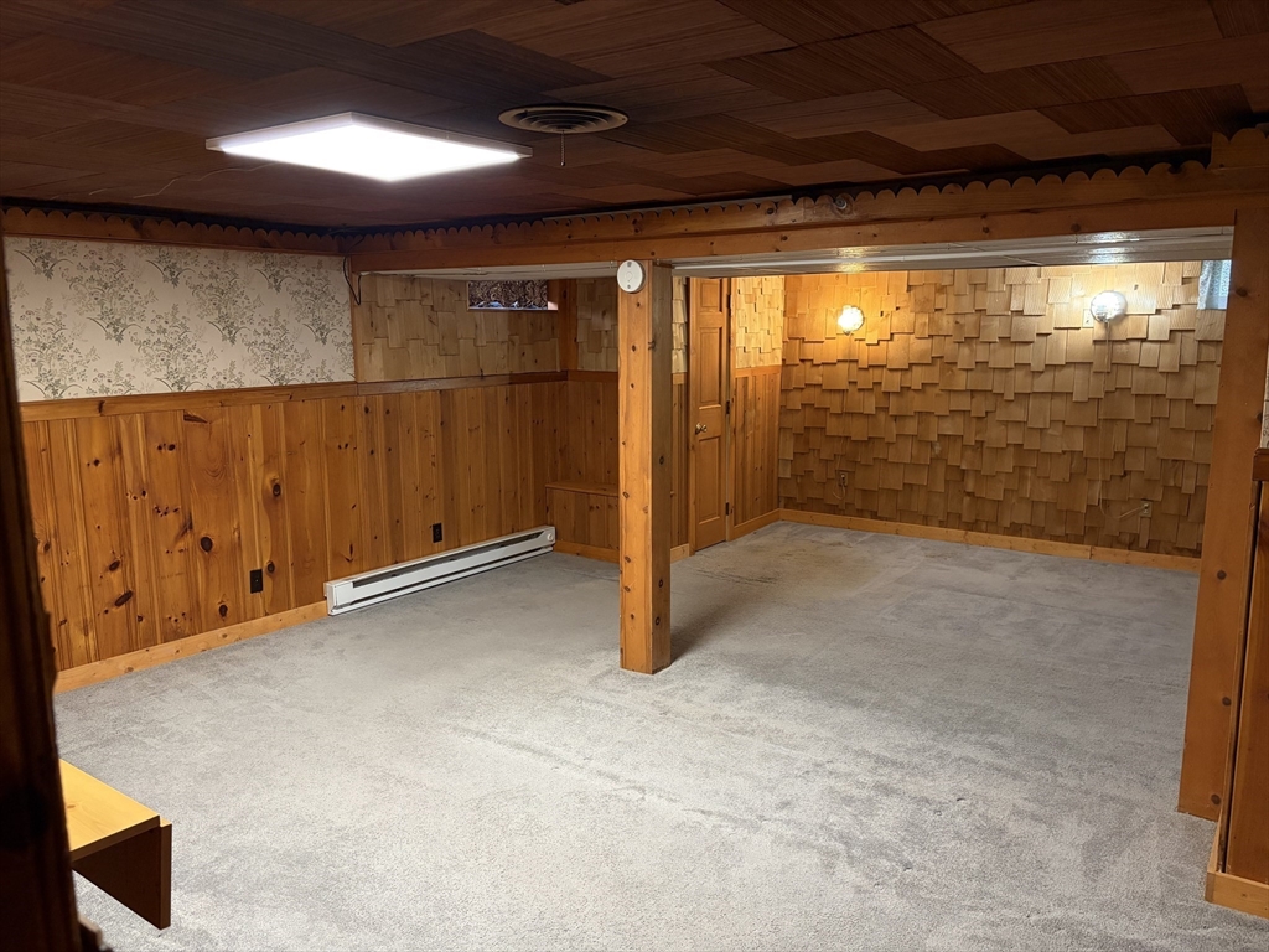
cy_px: 476
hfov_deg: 67.3
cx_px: 634
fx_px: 953
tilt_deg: -8.1
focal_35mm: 26
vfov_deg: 53.1
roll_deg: +0.4
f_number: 1.6
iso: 400
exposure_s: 1/60
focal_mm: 5.96
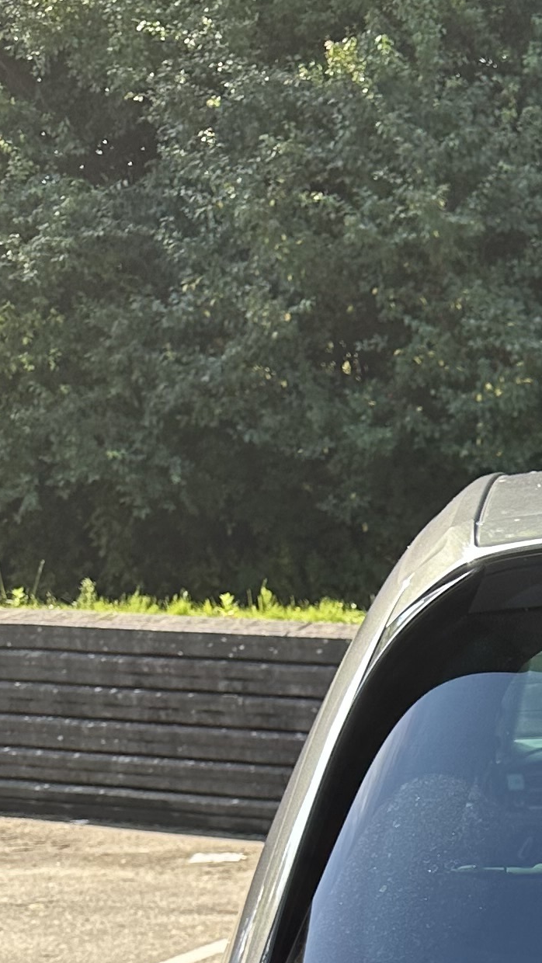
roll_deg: -0.9
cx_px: 1082
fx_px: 2171
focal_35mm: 85
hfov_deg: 12.5
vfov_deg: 22.5
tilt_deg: -17.5
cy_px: 1230
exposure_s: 1/473
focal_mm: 6.86
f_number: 1.78
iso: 80
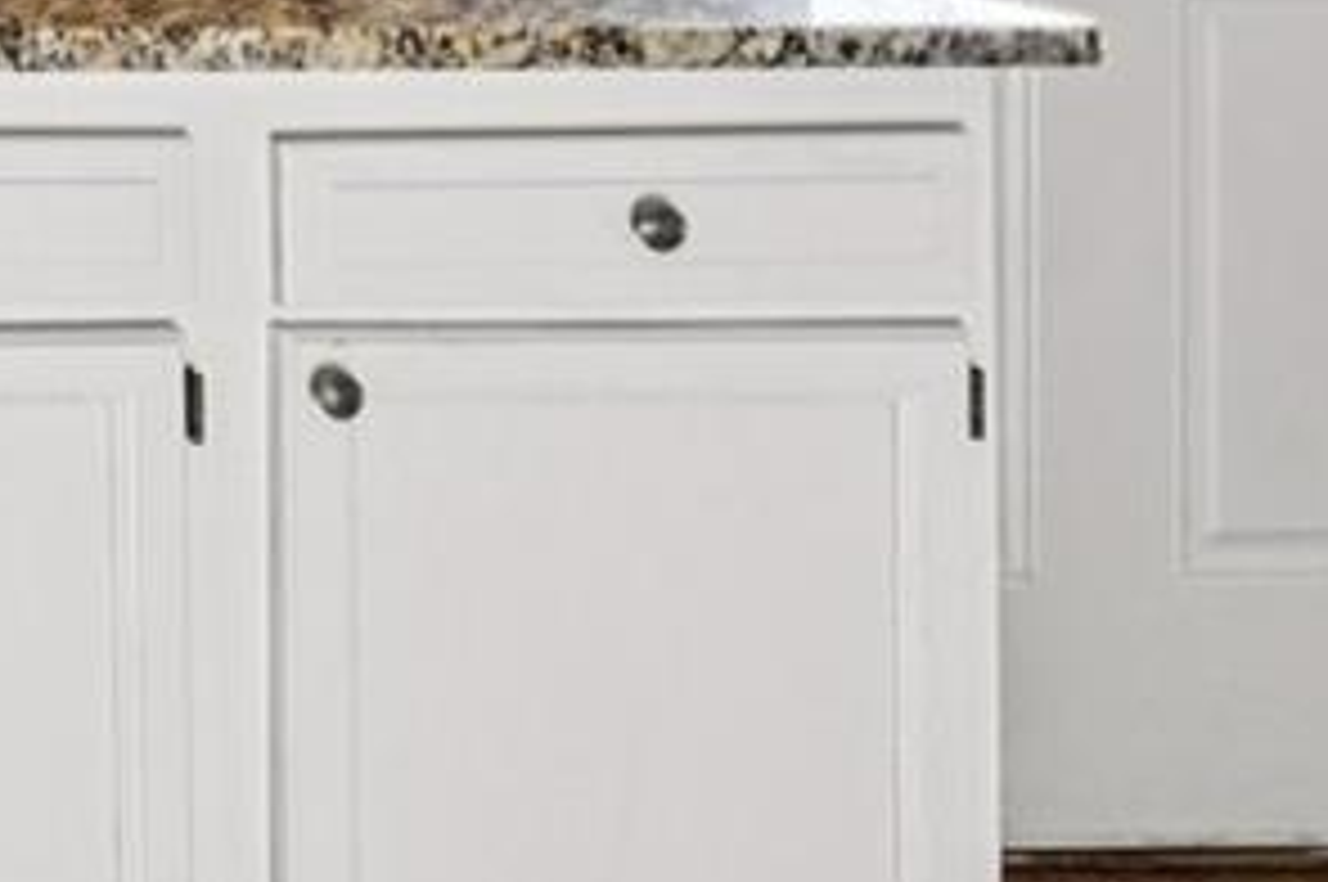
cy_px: -648
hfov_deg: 15.7
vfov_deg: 15.6
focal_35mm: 76
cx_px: -1751
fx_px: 2800
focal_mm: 14
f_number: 11
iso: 140
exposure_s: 1/15
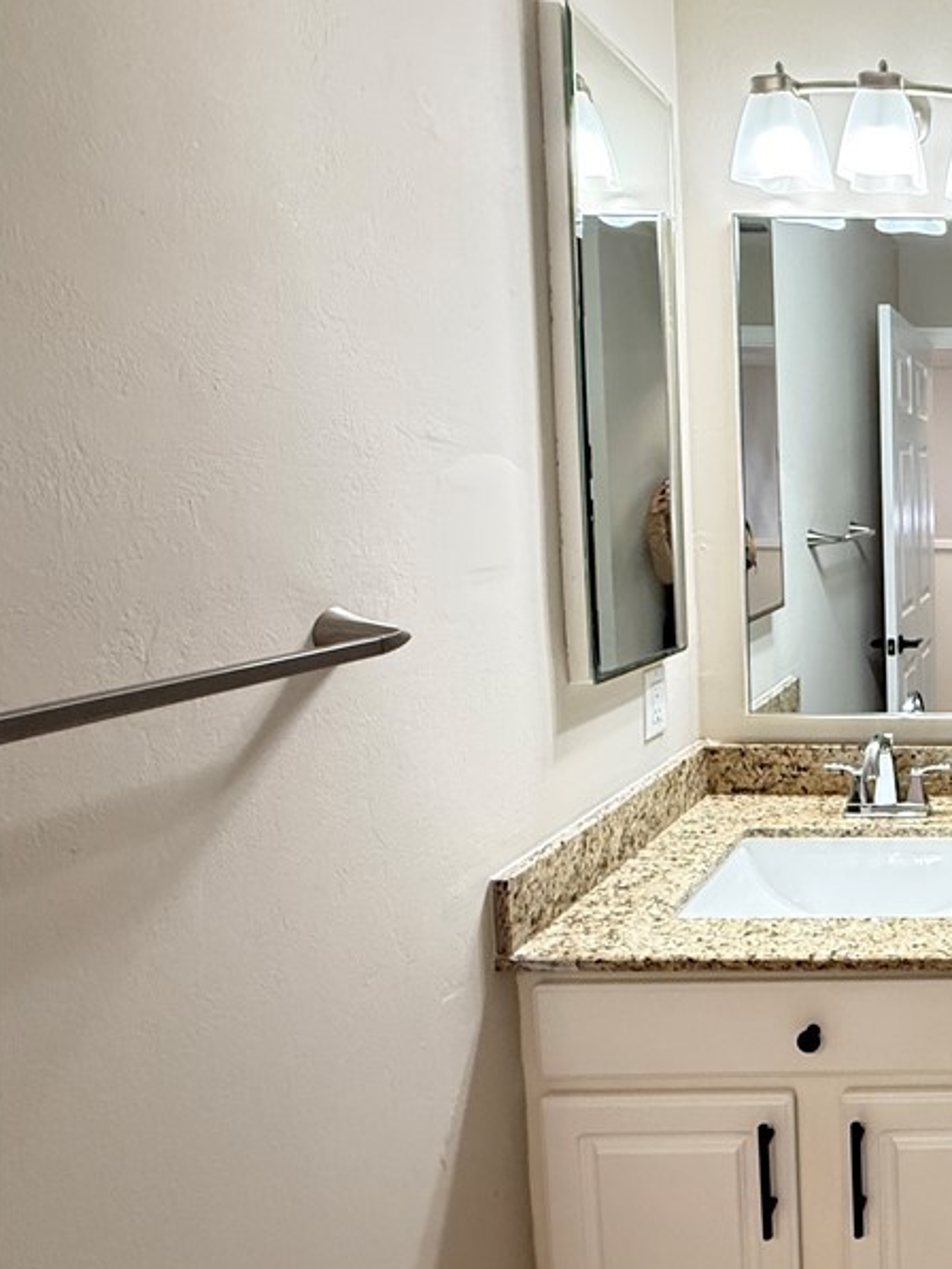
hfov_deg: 42.6
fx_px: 880
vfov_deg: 71.4
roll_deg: -0.2
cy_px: 576
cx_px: 1080
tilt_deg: -4.9
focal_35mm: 24
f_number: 2.2
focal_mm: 2.22
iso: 400
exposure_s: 1/120
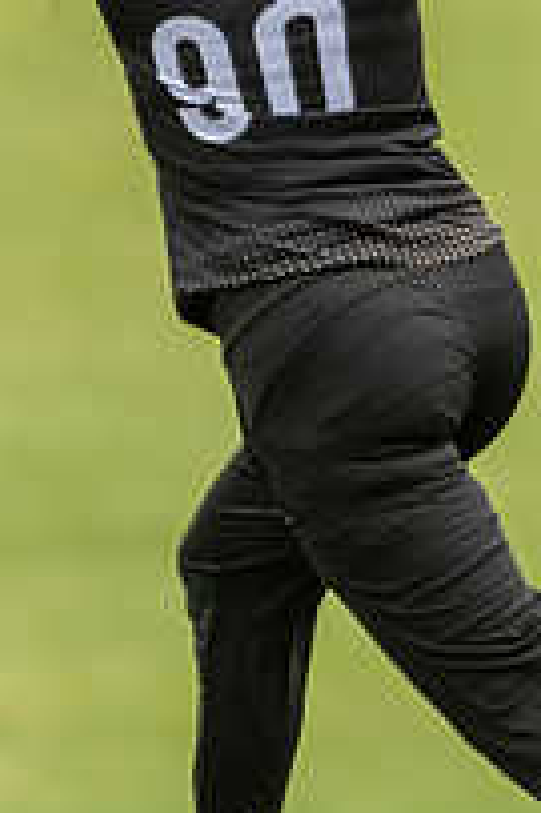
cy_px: 228
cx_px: 435
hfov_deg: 0.6
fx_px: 53692
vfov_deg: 0.9
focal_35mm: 2378
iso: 280
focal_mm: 400
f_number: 4
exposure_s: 1/1250
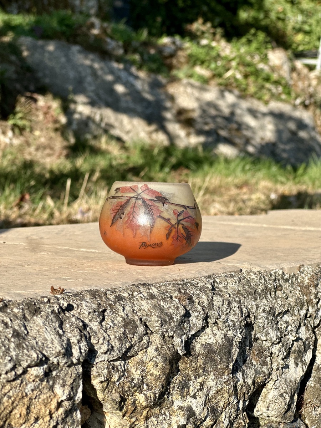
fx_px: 952
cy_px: 214
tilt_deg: -1.3
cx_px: 160
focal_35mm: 77
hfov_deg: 19.1
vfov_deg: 25.3
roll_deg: -1.5
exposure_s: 1/469
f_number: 2.8
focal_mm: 9
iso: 32
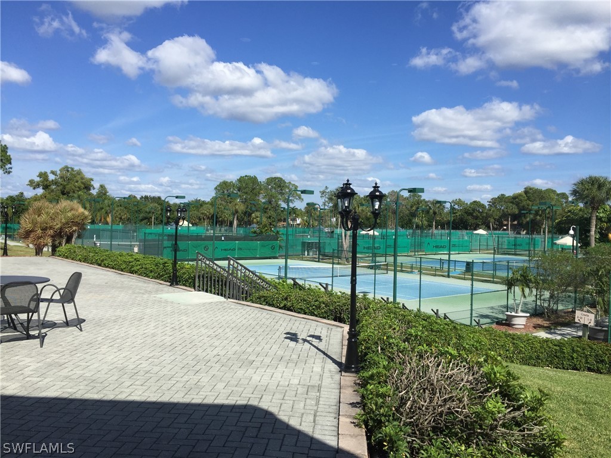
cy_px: 229
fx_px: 512
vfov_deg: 48.2
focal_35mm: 29
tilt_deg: +0.4
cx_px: 306
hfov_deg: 61.7
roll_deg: -2.1
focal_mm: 4.15
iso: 32
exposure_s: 1/1236
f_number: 2.2
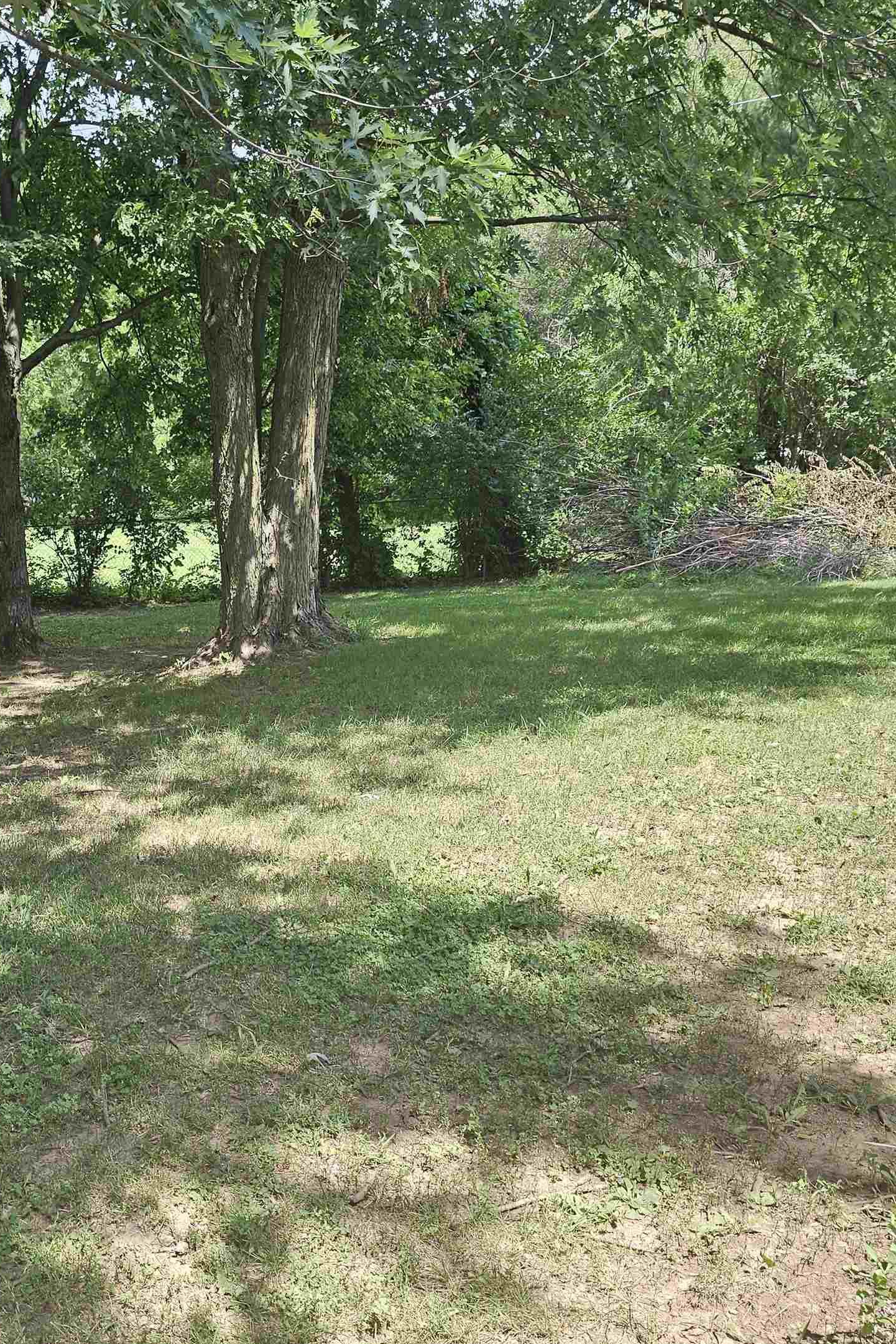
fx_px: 1269
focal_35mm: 34
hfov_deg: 37.3
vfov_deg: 55.8
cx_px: 160
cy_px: 716
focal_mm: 6.3
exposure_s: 1/180
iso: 16
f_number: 1.7
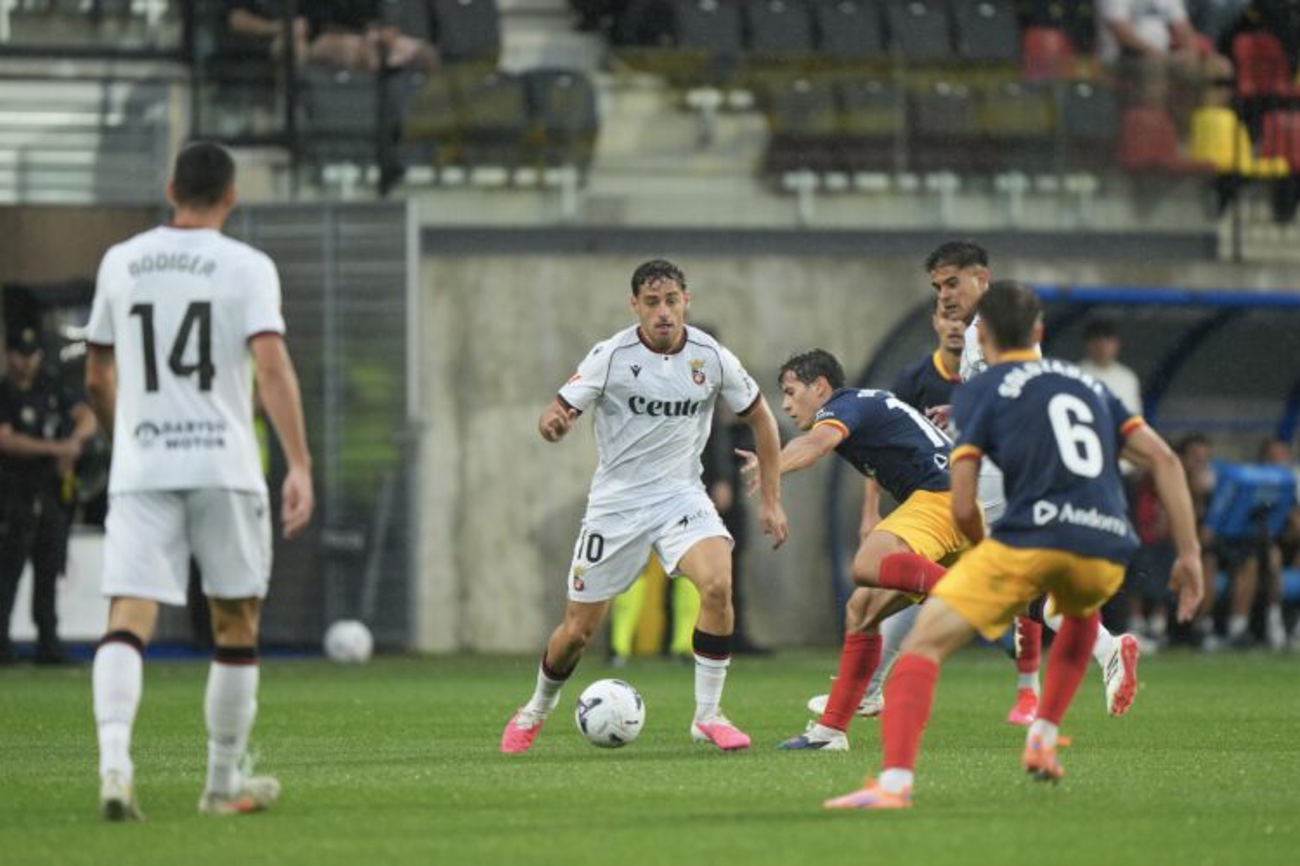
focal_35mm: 400
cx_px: 650
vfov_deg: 3.4
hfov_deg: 5.2
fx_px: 14443
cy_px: 433
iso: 1600
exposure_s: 1/1000
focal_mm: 400
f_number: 2.8
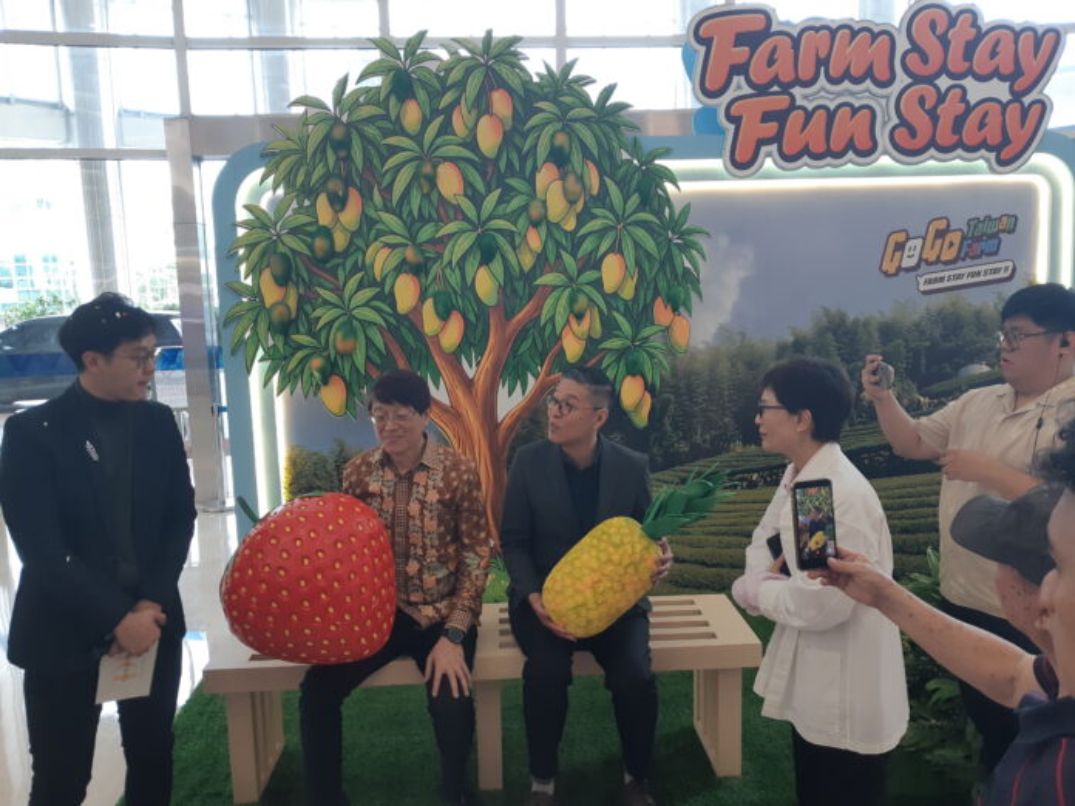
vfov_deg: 53.1
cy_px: 403
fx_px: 807
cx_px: 538
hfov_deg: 67.3
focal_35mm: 26
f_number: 1.7
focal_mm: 3.93
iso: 50
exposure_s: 1/50
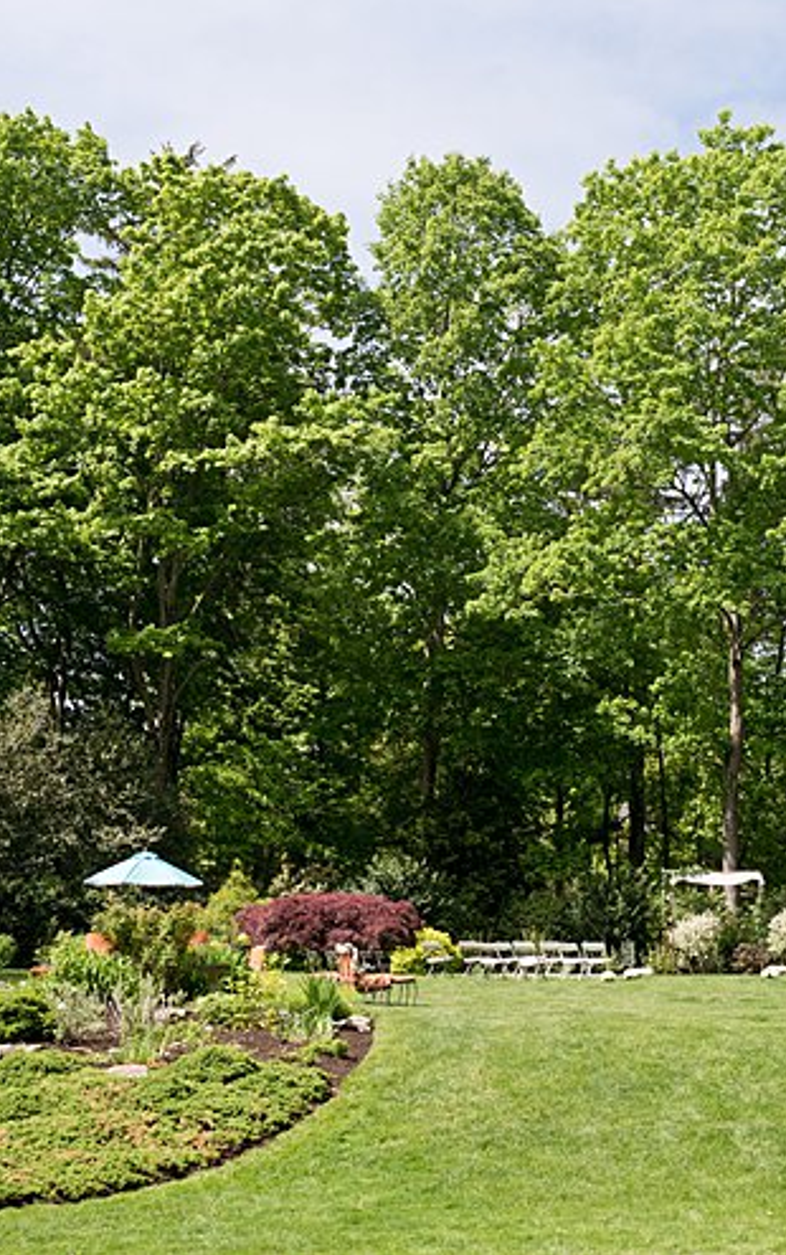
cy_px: 626
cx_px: 449
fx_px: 1848
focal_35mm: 54
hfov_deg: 24.0
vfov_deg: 37.5
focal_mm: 35
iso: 200
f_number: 5
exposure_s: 1/1000
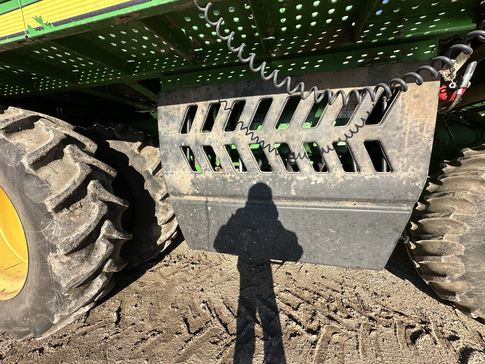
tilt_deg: -7.4
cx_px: 242
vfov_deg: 85.7
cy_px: 182
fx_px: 196
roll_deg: +0.3
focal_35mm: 14
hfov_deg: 102.1
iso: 40
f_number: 2.2
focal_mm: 2.22
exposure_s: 1/917
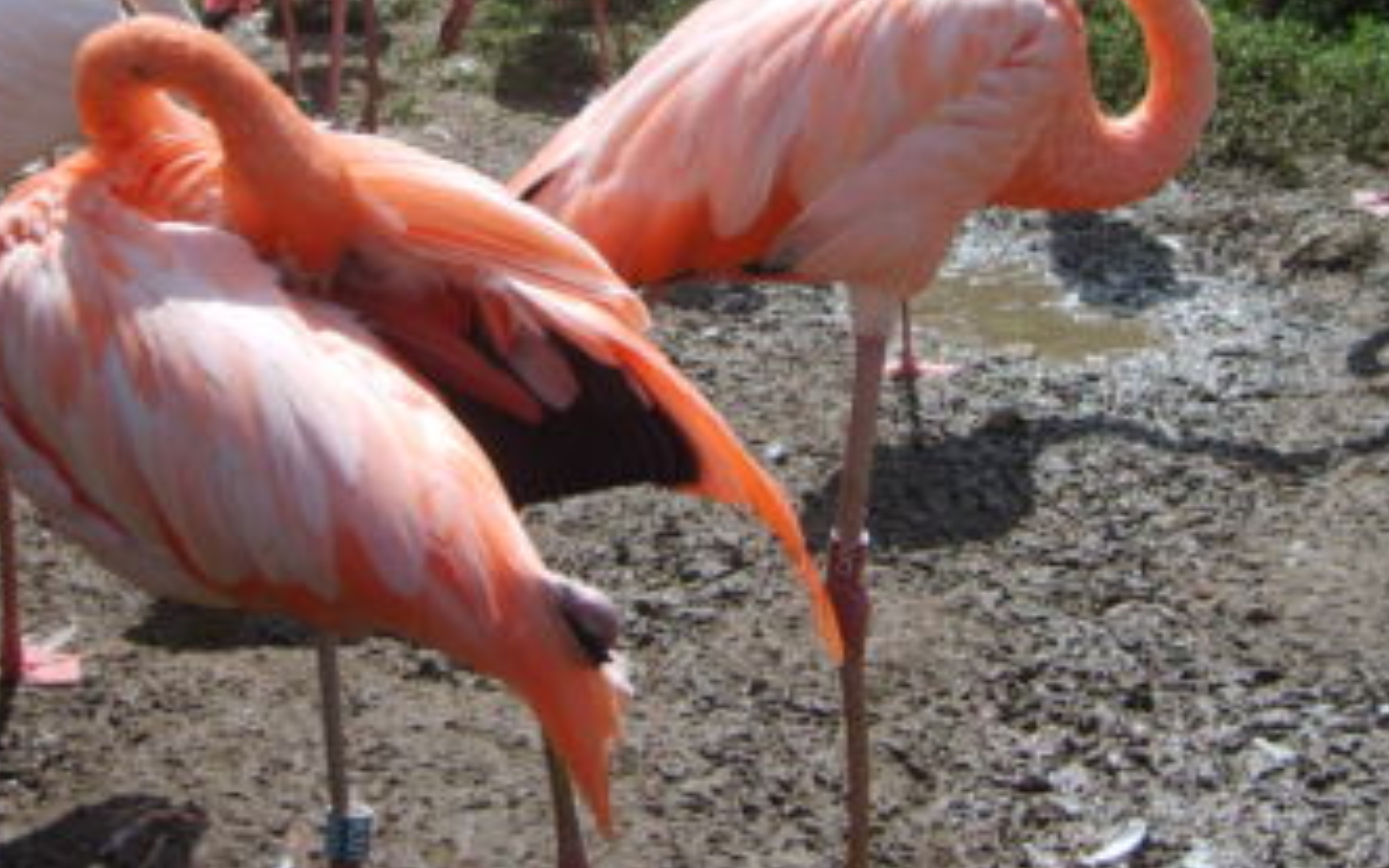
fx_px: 2158
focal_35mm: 57
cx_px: 667
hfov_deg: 35.7
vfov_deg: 22.3
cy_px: 128
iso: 50
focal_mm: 5.8
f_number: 2.8
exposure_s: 1/1000
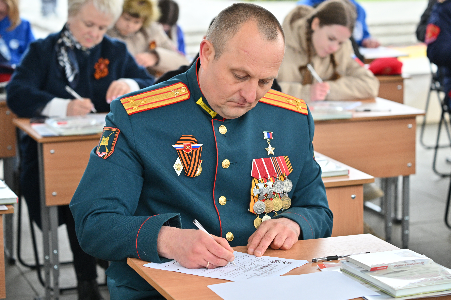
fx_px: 1265
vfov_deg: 13.6
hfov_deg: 20.2
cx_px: 226
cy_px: 150
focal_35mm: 101
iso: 1250
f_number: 5.6
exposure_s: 1/1000
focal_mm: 100
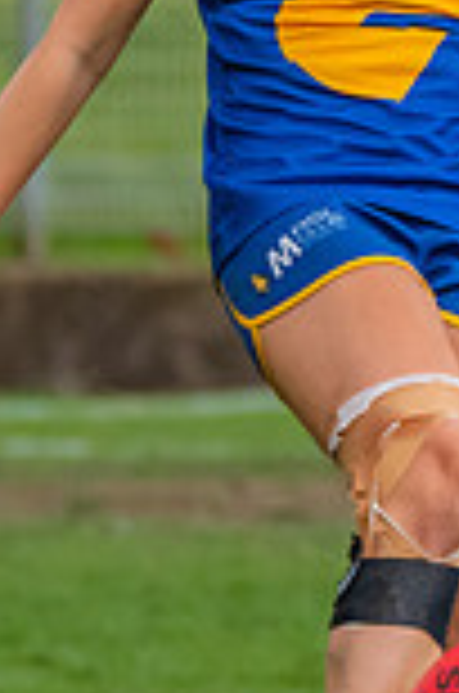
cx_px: 649
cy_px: 185
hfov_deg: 0.7
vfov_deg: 1.0
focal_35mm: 2023
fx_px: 38862
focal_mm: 300
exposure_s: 1/1250
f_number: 5.6
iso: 1250
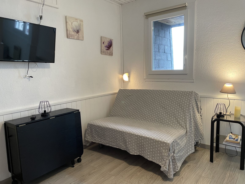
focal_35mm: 26
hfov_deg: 67.3
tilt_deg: -5.8
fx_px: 184
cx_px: 122
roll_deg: +1.9
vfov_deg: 53.1
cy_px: 92
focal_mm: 4.2
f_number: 1.6
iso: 125
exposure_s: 1/50
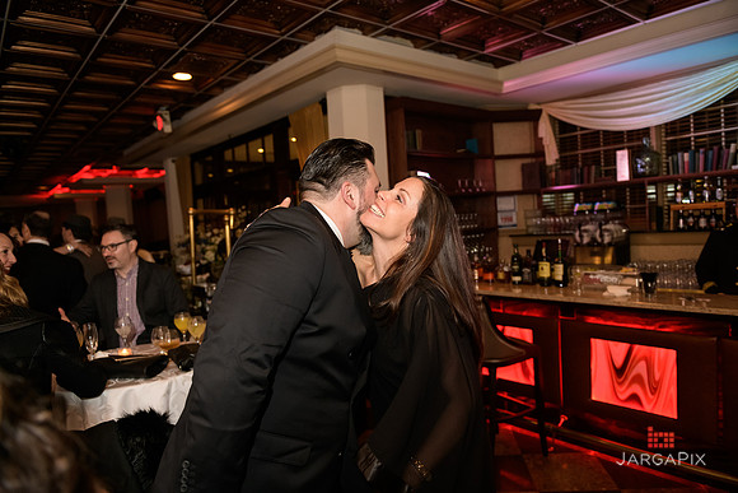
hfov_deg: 73.7
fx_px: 492
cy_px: 246
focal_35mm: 24
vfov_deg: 53.2
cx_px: 369
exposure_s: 1/125
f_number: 3.2
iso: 1600
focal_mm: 24
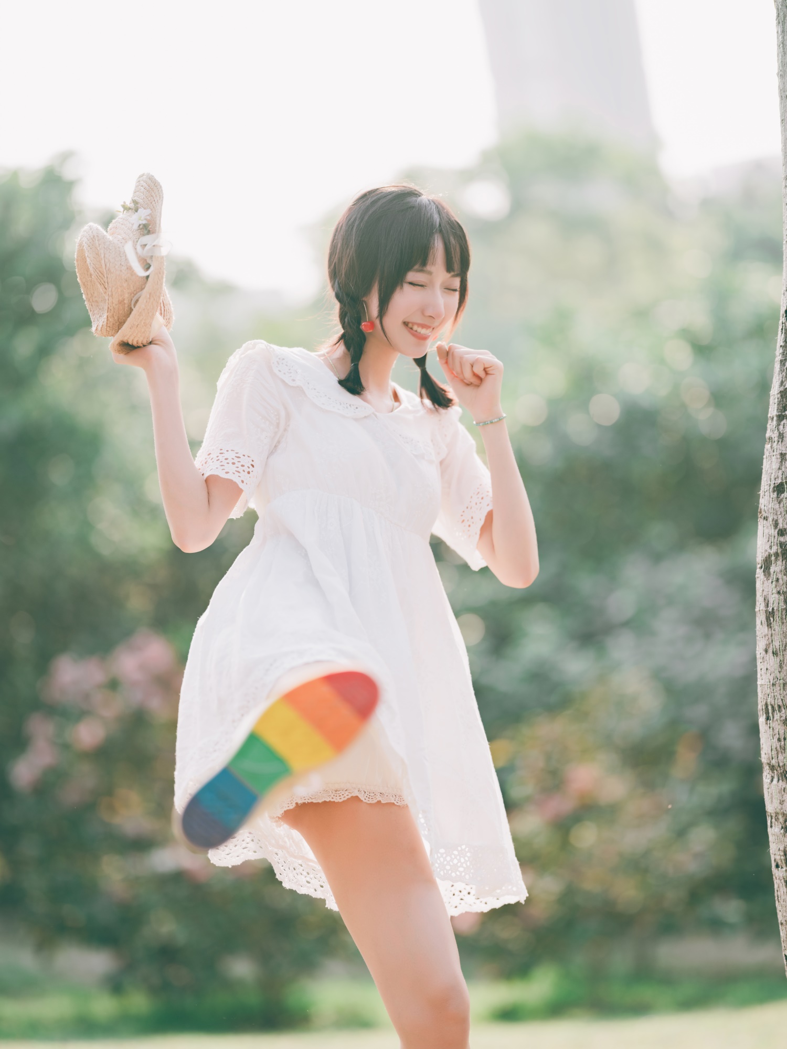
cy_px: 524
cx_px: 394
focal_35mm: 87
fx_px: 2637
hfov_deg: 17.0
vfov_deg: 22.5
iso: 100
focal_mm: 110
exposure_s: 1/640
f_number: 2
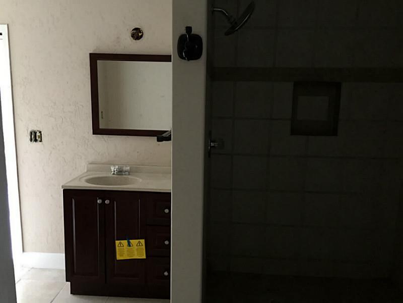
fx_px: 338
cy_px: 152
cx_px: 202
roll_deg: -1.3
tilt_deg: -7.6
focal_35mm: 29
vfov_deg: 48.2
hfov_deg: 61.7
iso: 100
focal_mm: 4.15
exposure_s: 1/10
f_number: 2.2
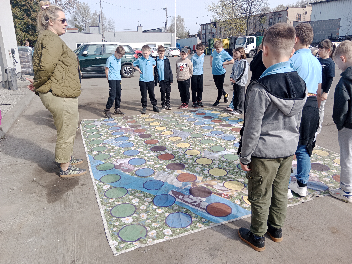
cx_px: 176
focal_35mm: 26
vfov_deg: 53.1
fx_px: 264
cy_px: 132
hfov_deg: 67.3
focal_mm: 3.96
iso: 100
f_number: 1.8
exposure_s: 1/327
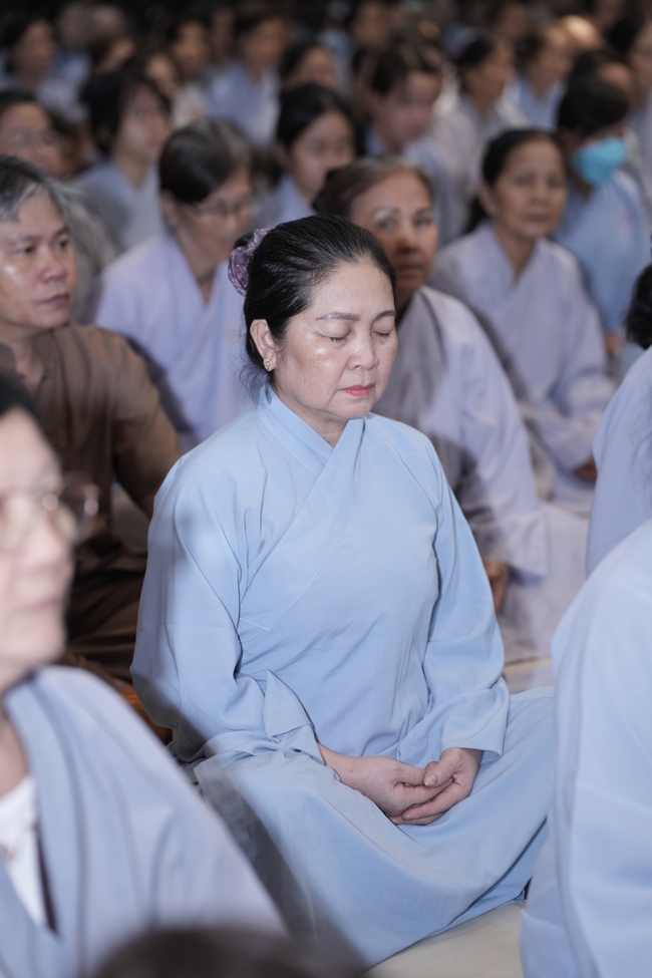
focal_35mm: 90
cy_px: 489
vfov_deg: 22.6
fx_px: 2445
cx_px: 326
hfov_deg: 15.2
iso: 1250
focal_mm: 90
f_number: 2.8
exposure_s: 1/160
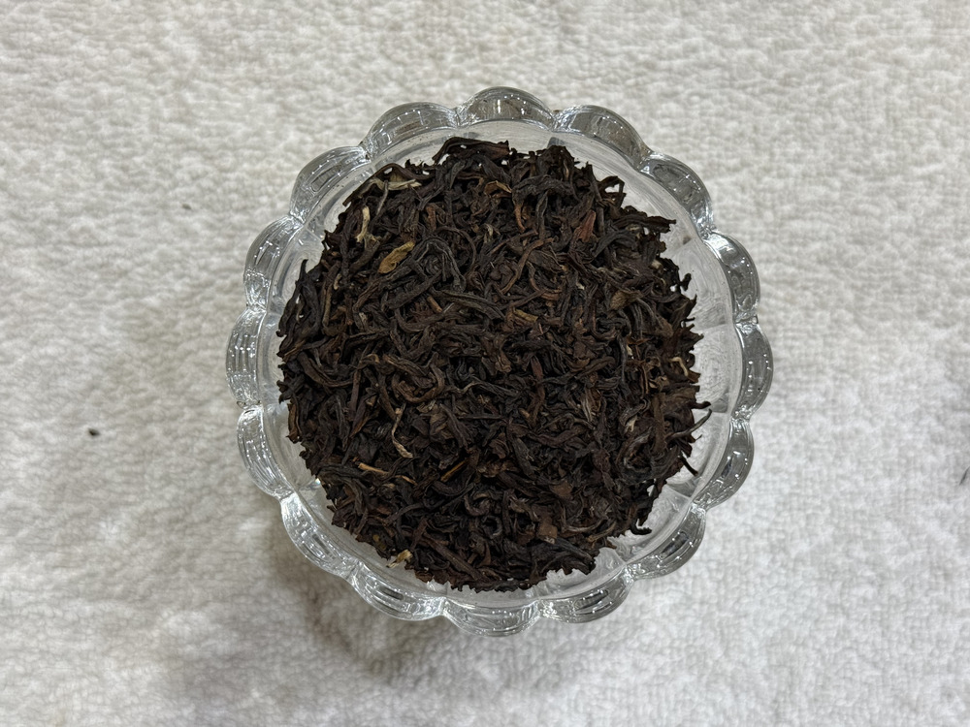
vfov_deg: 30.3
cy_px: 364
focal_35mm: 48
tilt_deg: -86.5
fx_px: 1345
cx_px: 485
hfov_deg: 39.7
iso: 320
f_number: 1.78
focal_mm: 6.76
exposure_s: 1/33
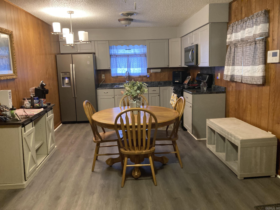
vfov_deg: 49.7
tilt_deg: -7.3
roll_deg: +1.5
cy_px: 105
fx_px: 226
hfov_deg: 63.4
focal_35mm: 28
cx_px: 140
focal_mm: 3.99
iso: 320
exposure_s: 1/40
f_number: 1.8
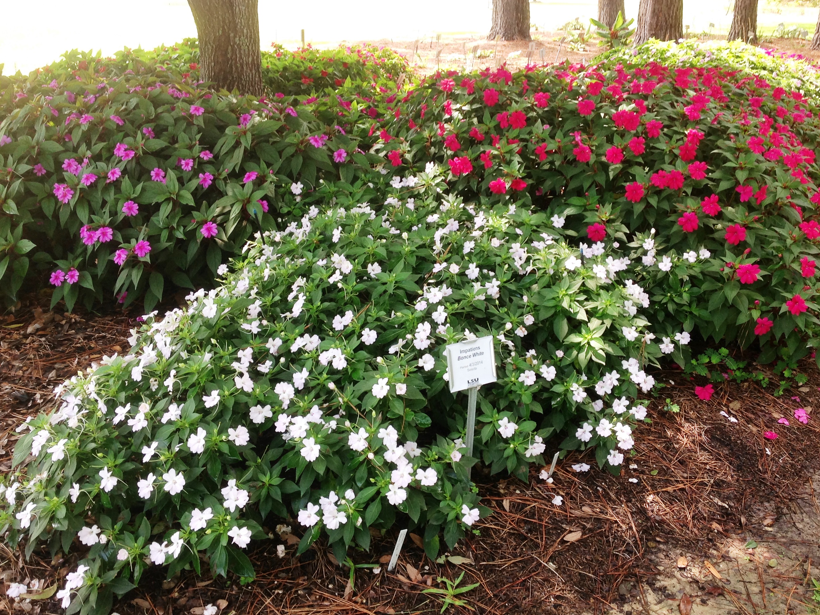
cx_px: 429
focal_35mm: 37
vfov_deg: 38.7
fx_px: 876
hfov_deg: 50.1
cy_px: 302
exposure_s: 1/122
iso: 50
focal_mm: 4.28
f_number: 2.4
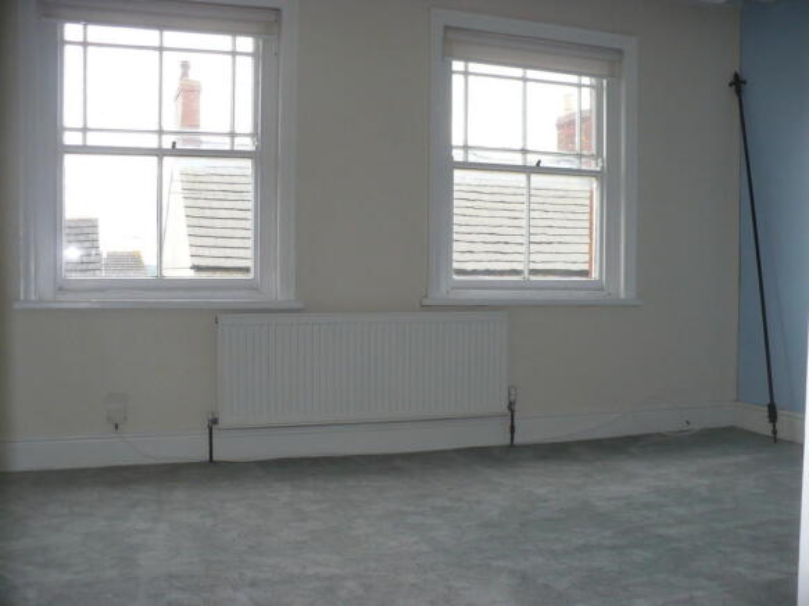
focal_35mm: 37
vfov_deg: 38.7
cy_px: 303
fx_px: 865
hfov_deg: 50.1
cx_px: 404
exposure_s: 1/200
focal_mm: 6.1
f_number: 2.8
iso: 200
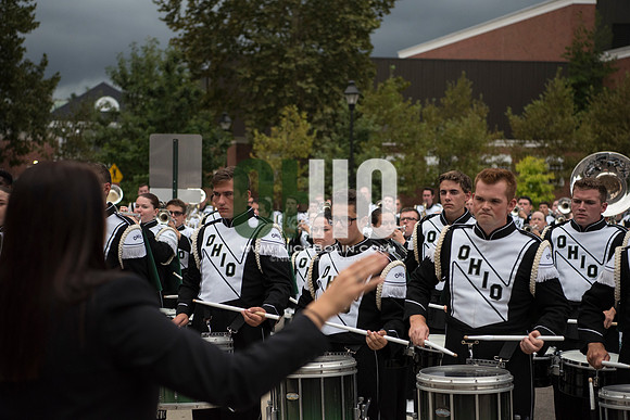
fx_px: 1225
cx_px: 315
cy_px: 210
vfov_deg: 19.5
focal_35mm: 70
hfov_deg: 28.8
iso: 1600
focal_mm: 70
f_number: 3.5
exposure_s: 1/3200
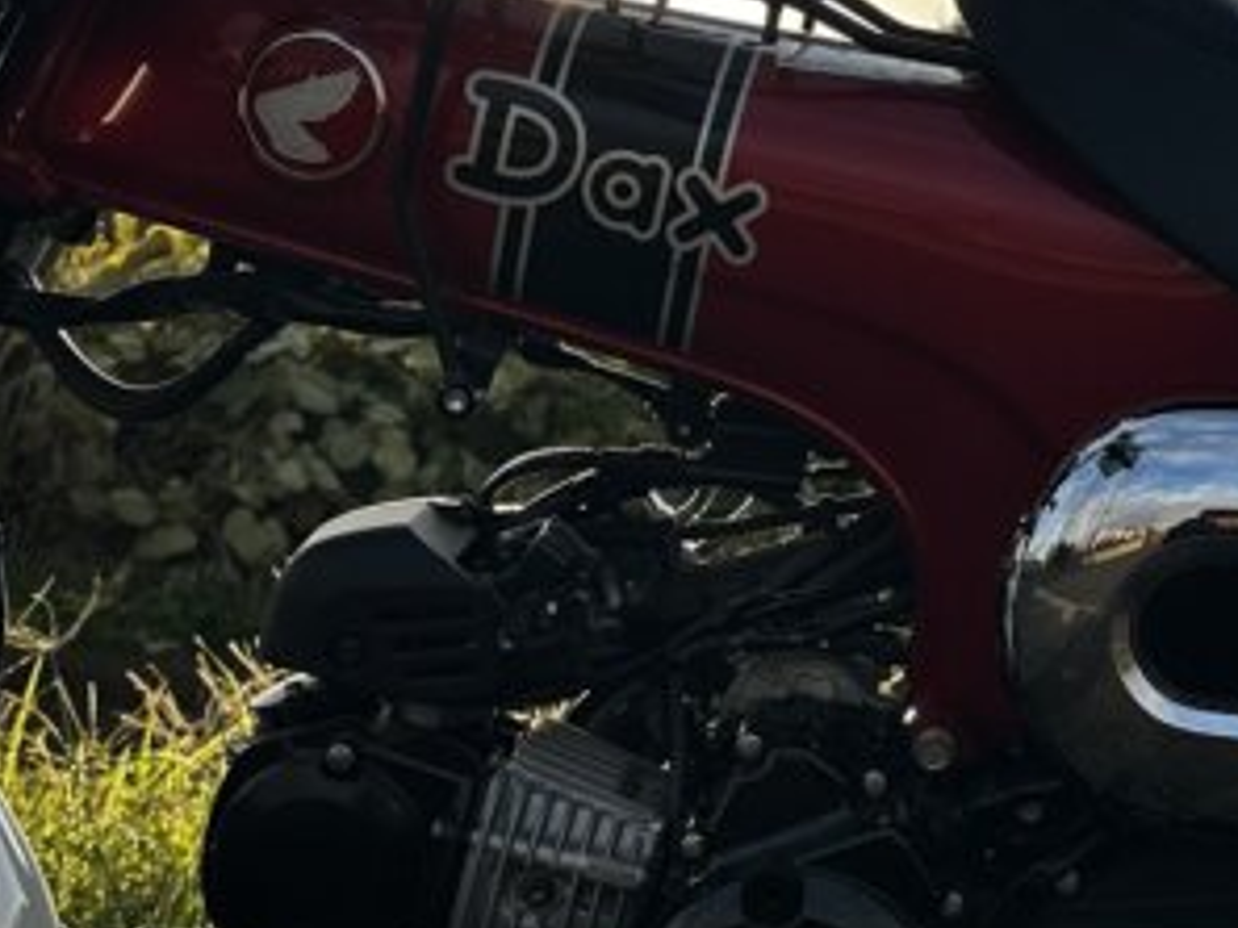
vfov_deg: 17.8
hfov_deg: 23.0
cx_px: 1096
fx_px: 2968
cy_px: 447
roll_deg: -3.4
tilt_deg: +1.2
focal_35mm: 83
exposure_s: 1/5000
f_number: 1.78
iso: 80
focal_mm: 6.86
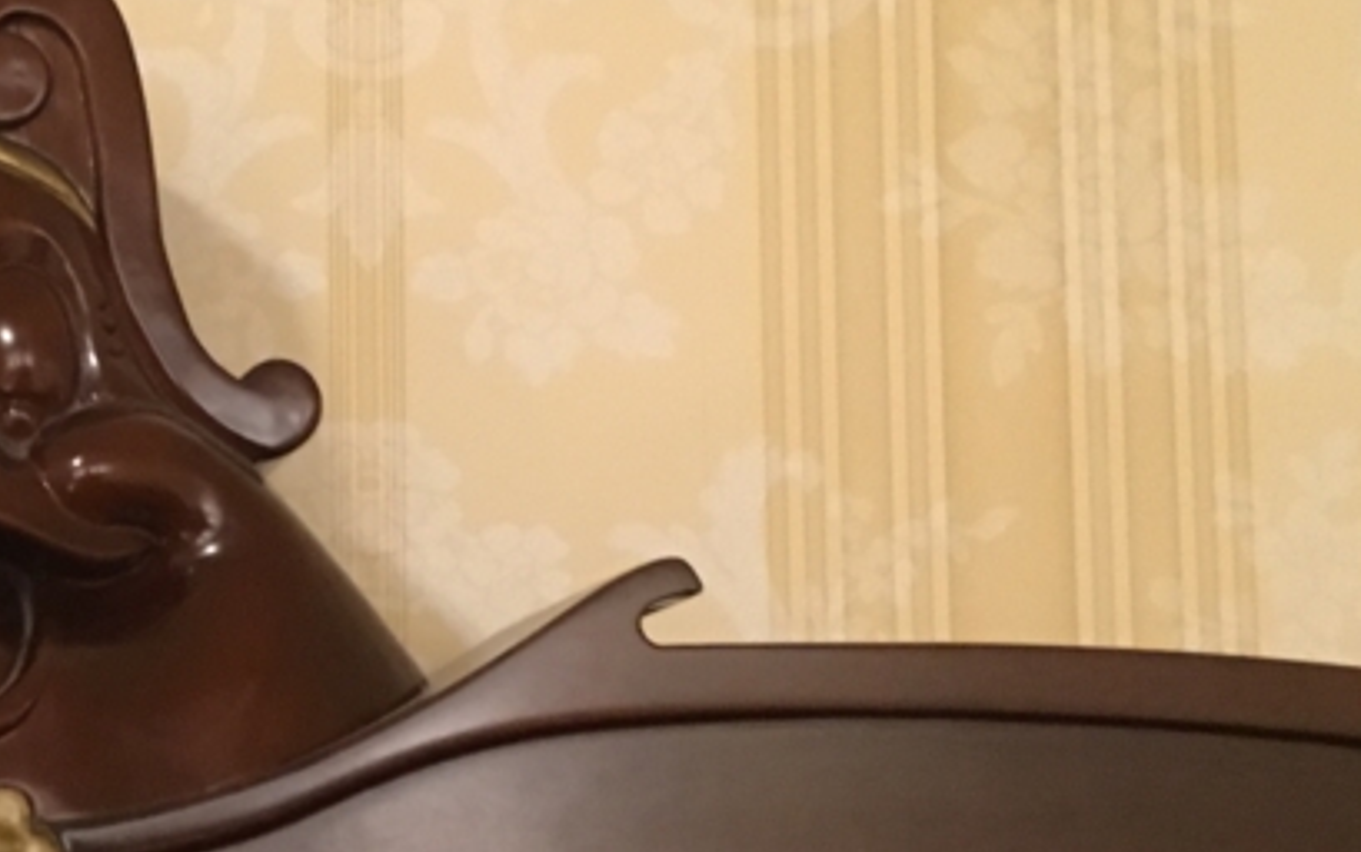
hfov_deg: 25.4
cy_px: 619
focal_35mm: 77
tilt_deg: +6.2
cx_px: -27
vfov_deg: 16.9
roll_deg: -0.4
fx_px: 2857
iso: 250
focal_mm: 4.15
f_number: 2.2
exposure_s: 1/15
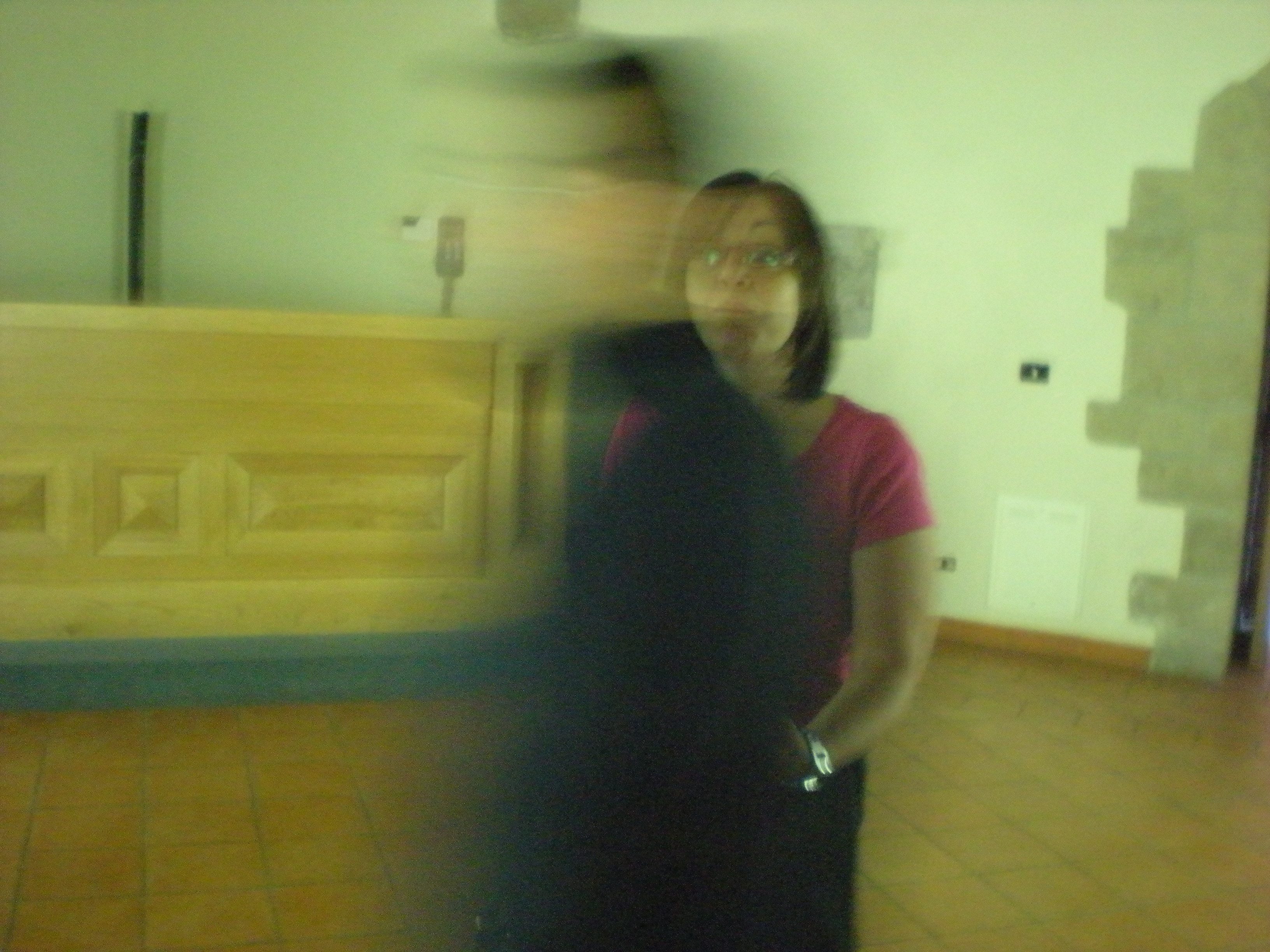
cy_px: 476
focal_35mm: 38
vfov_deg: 37.7
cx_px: 635
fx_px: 1394
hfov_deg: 49.0
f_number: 3.1
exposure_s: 1/4.3
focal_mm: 6.3
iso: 800
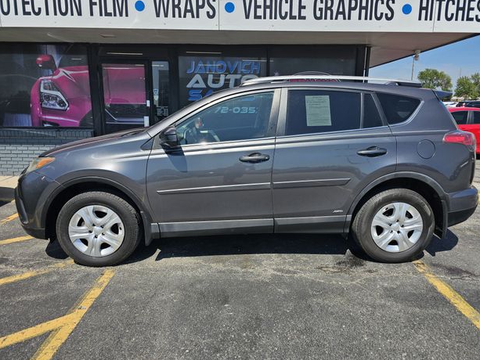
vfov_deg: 56.8
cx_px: 249
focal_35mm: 24
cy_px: 176
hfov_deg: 71.6
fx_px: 333
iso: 10
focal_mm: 6.3
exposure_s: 1/809
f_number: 1.7
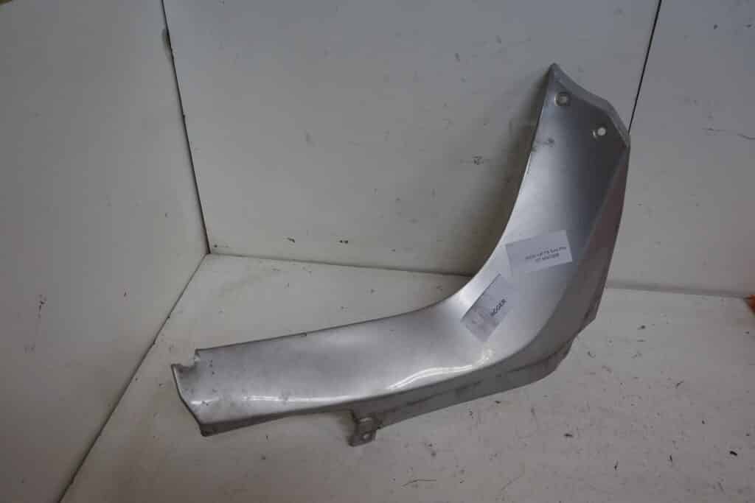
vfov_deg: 47.9
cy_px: 252
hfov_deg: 67.4
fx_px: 566
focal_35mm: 27
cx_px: 378
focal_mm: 18
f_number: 5
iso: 1000
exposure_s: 1/60
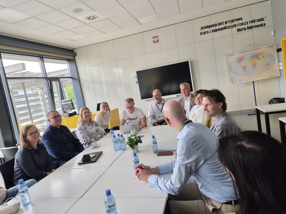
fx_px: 190
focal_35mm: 23
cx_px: 143
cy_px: 107
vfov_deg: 58.9
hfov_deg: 73.9
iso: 125
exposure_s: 1/180
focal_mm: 5.4
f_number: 1.8
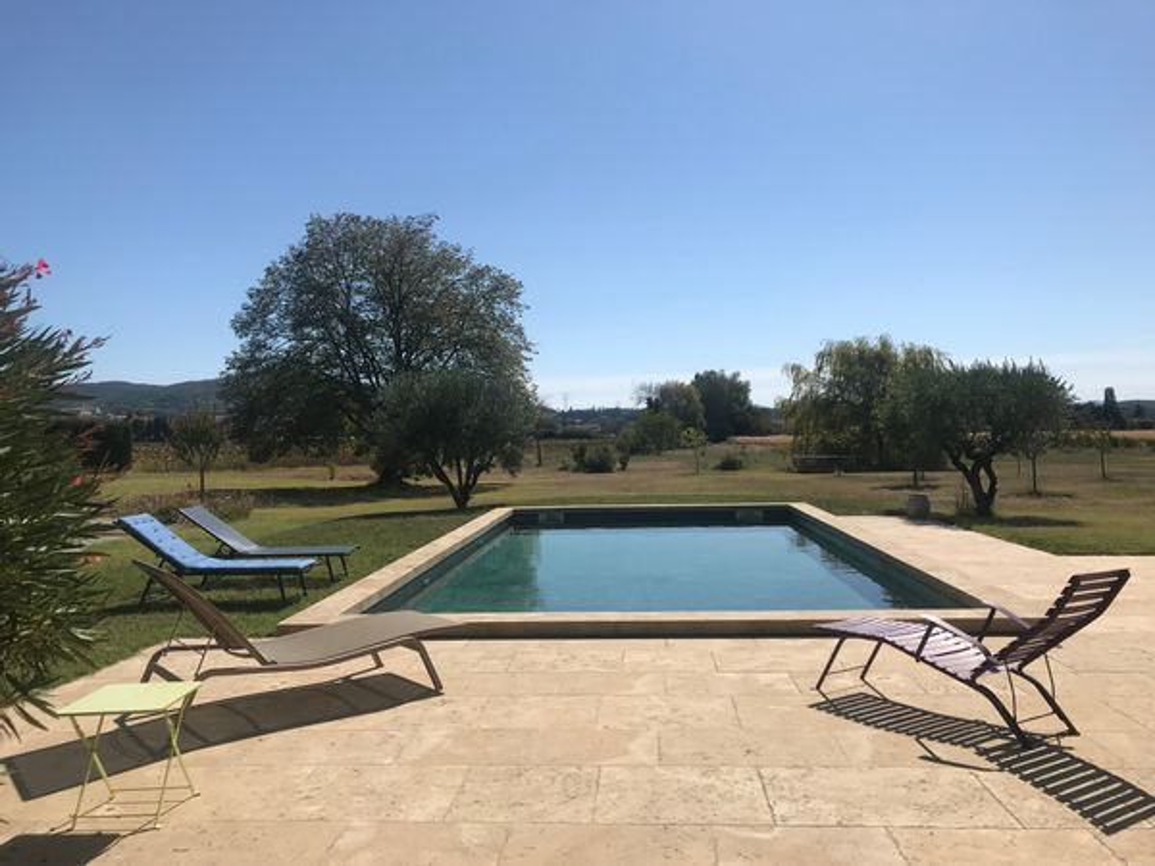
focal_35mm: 28
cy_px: 433
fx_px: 934
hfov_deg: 63.4
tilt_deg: +1.6
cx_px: 578
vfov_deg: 49.7
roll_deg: +1.6
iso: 20
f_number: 1.8
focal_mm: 3.99
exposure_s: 1/4566
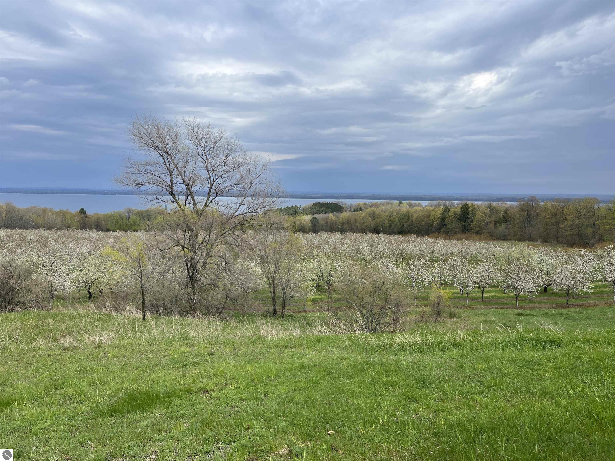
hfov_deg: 67.3
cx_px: 308
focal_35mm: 26
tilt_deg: -4.0
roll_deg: -0.9
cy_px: 230
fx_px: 462
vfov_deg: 53.1
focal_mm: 5.1
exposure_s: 1/3135
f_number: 1.6
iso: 50
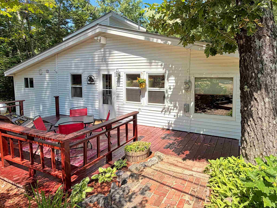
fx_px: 168
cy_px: 84
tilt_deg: -3.2
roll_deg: +0.2
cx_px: 173
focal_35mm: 21
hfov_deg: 77.6
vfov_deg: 62.9
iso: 40
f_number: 2.2
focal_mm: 2.2
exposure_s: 1/607
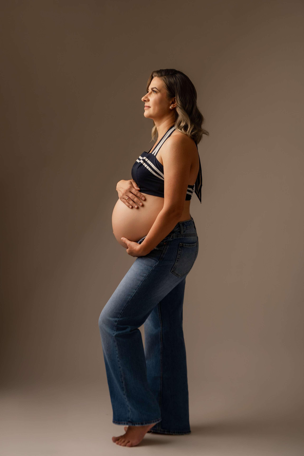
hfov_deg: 17.9
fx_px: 963
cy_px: 228
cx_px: 152
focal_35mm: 76
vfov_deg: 26.7
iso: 100
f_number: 4
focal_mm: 76
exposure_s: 1/200
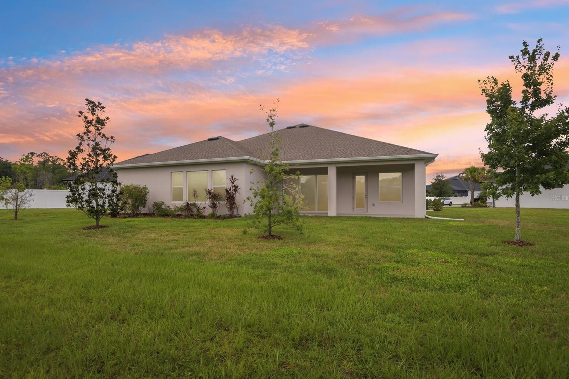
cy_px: 197
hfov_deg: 93.3
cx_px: 282
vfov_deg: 70.4
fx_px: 269
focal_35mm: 17
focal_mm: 16
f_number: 8
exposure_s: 1/250
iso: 400
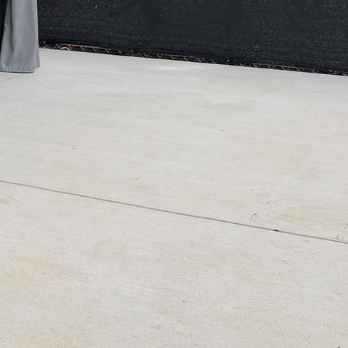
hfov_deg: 17.0
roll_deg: -0.2
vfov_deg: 18.7
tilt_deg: -6.1
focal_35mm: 89
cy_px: -39
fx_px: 1012
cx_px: -225
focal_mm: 6.76
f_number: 1.78
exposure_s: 1/1618
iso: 80
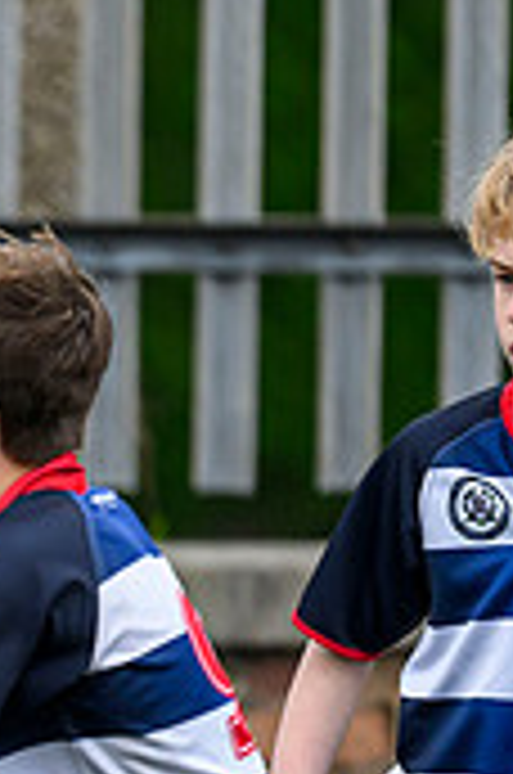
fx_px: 44358
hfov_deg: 0.7
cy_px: 915
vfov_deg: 1.0
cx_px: -1341
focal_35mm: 2067
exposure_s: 1/2000
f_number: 3.5
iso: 500
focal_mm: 400
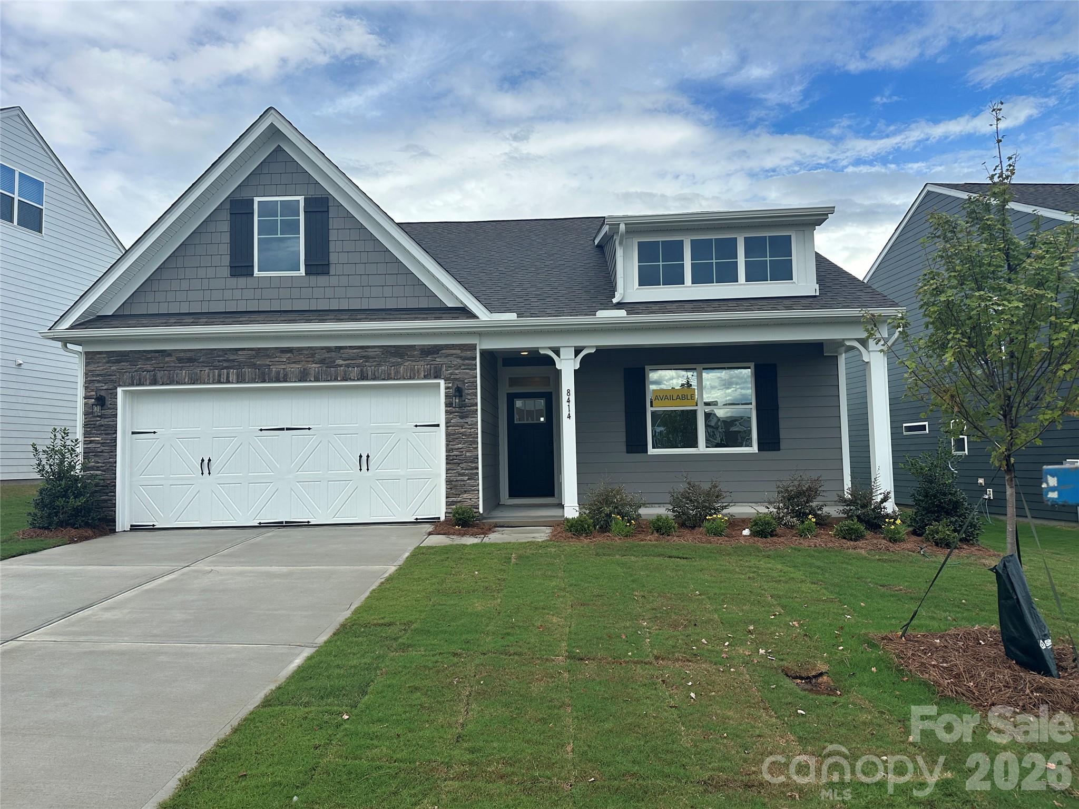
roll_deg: +0.5
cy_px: 404
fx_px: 748
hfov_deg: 71.6
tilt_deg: +5.0
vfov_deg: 56.8
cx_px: 540
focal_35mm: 24
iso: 80
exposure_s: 1/2809
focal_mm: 6.86
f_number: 1.78
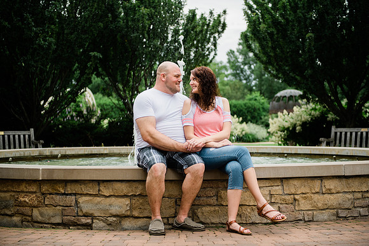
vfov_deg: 22.6
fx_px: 615
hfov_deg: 33.4
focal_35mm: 60
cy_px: 123
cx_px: 184
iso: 200
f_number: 2.8
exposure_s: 1/160
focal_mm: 60
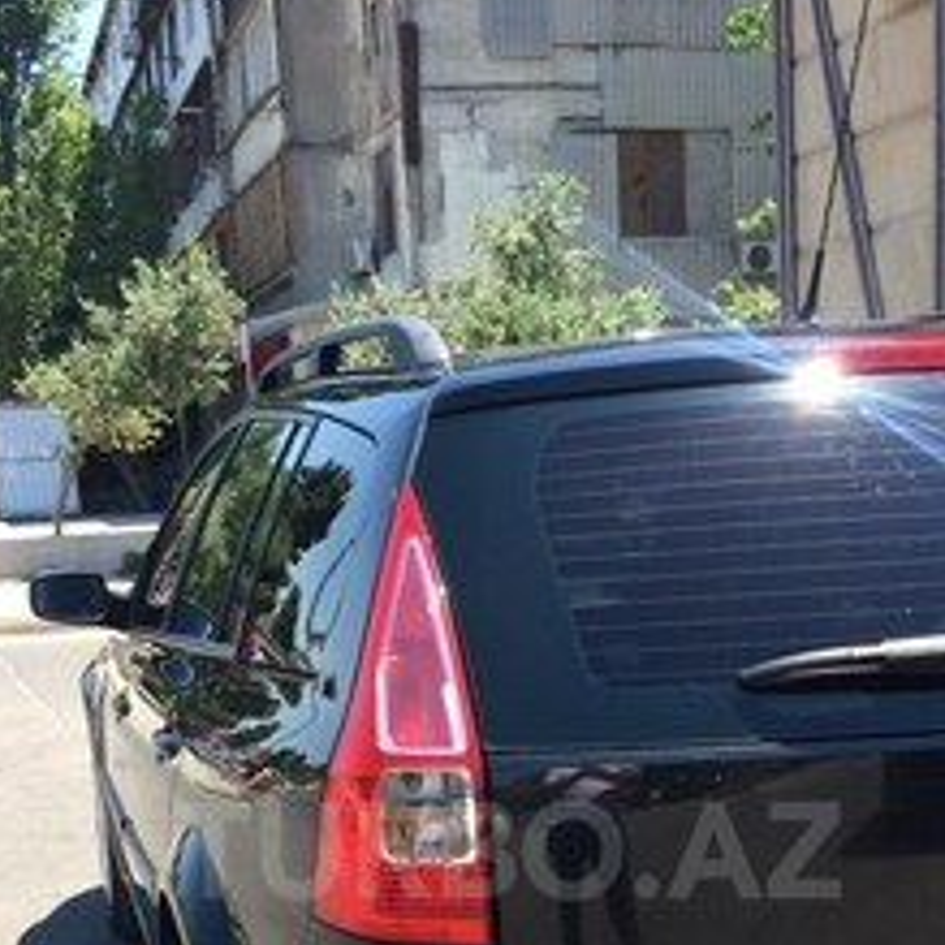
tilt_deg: -14.2
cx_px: 509
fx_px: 1791
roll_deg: +4.3
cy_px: 850
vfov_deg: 28.4
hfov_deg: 29.5
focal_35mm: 58
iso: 32
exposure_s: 1/746
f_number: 2.2
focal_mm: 4.15
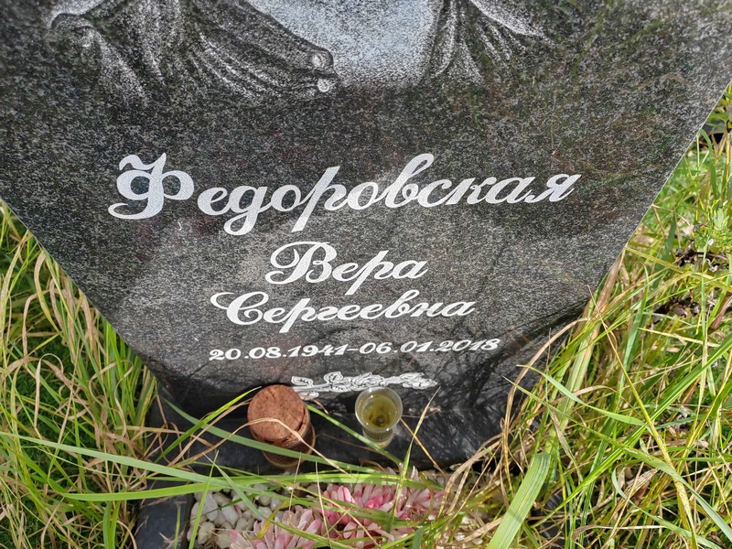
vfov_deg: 51.4
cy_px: 274
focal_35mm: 27
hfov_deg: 65.3
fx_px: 571
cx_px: 366
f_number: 1.9
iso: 100
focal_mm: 5.52
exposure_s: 1/590
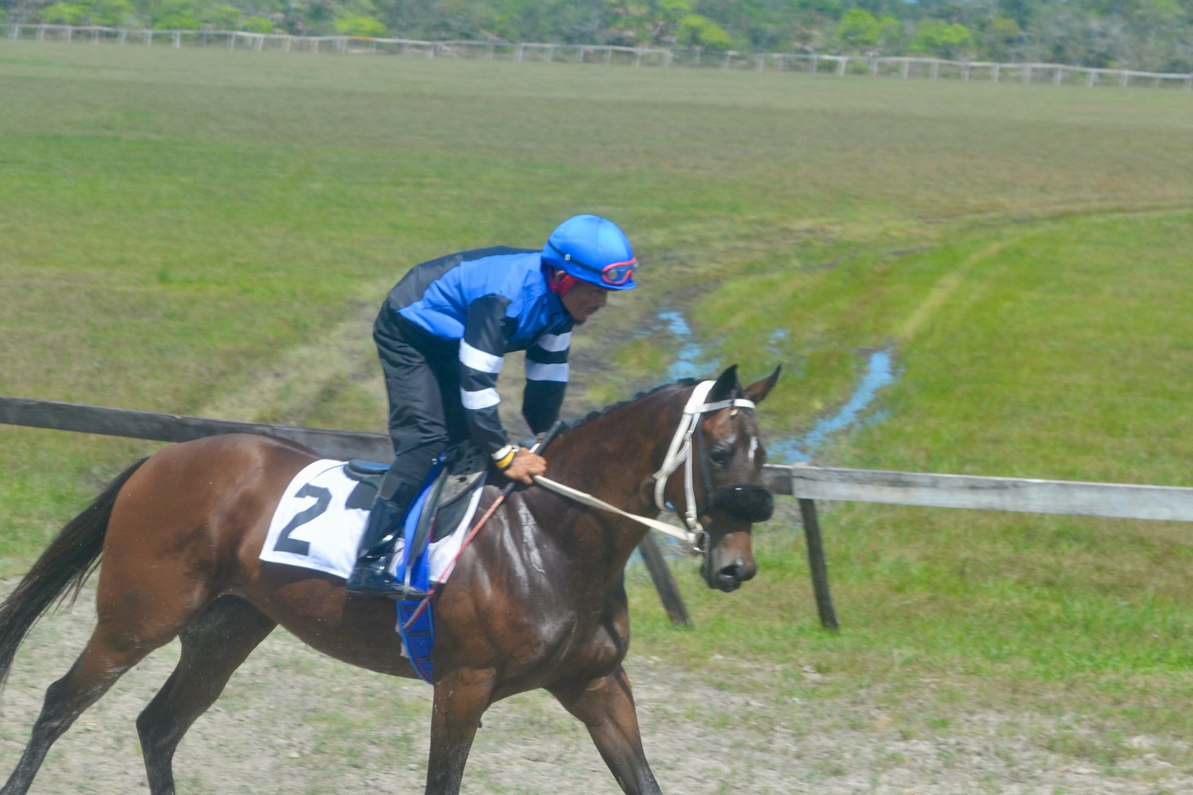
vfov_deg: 10.9
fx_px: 4167
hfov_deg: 16.3
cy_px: 535
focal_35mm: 126
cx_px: 708
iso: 100
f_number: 8
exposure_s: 1/250
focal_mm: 55
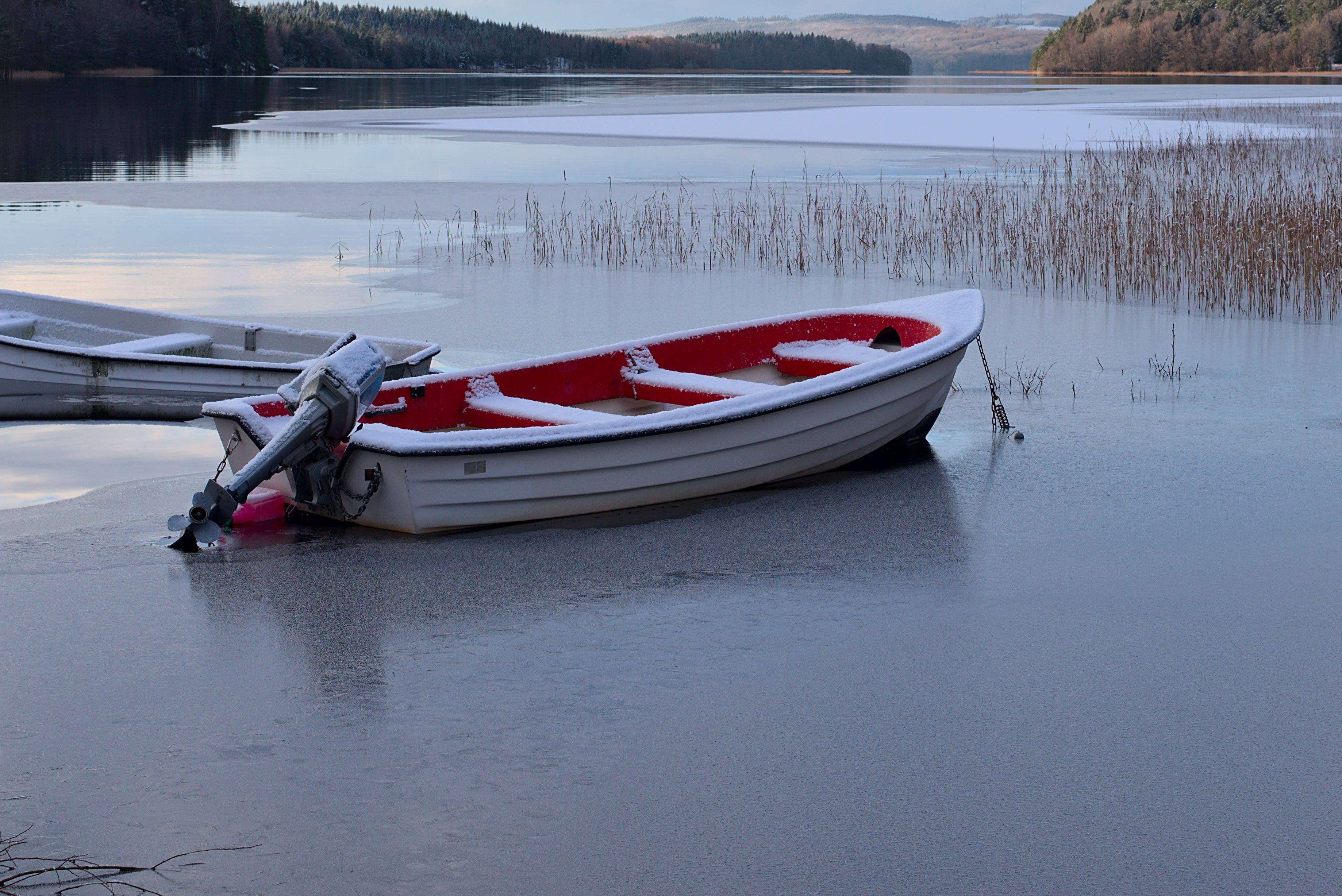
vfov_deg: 16.5
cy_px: 177
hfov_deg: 24.7
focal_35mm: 82
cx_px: 793
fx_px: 3058
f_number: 11
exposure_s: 1/100
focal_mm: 50
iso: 100
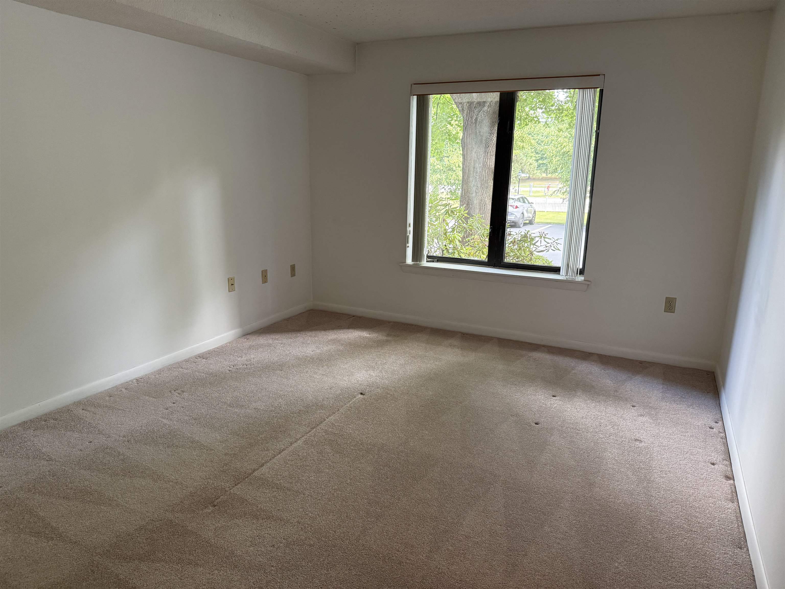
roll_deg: -1.1
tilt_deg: -11.9
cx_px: 392
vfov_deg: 56.8
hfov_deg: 71.6
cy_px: 294
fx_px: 544
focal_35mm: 24
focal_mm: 6.76
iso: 400
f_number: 1.78
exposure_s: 1/120
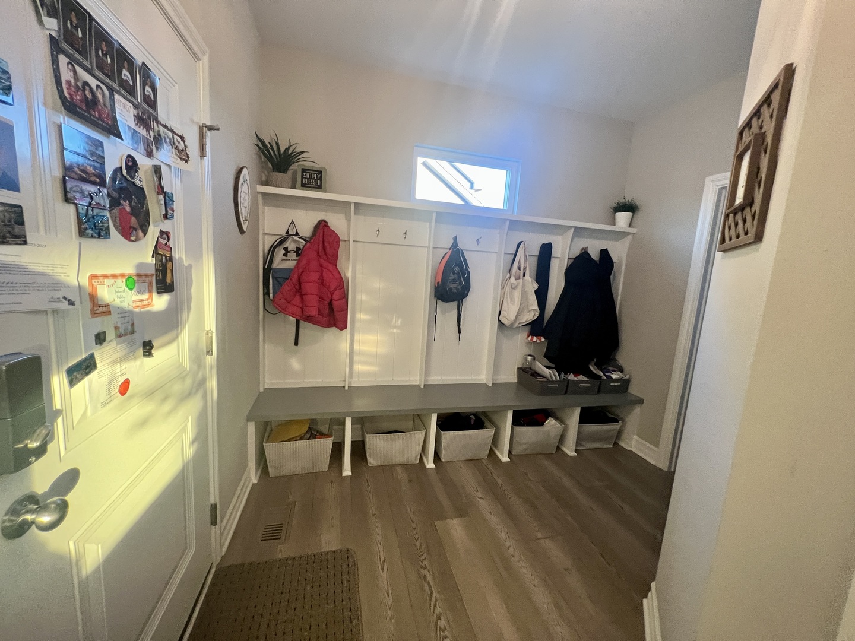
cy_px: 320
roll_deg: -4.8
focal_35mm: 13
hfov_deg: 106.2
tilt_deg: -9.5
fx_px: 321
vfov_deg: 89.9
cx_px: 428
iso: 320
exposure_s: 1/60
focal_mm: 1.57
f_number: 1.8
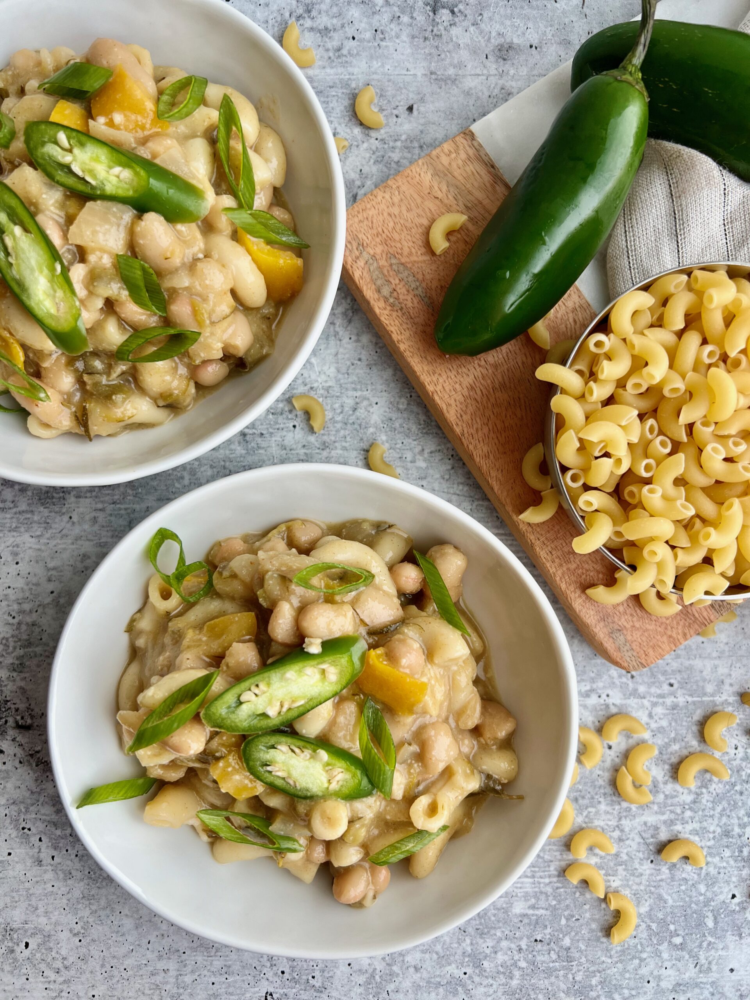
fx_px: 751
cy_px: 500
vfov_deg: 67.3
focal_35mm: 26
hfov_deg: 53.1
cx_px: 375
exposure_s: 1/452
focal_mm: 5.7
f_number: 1.5
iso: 50
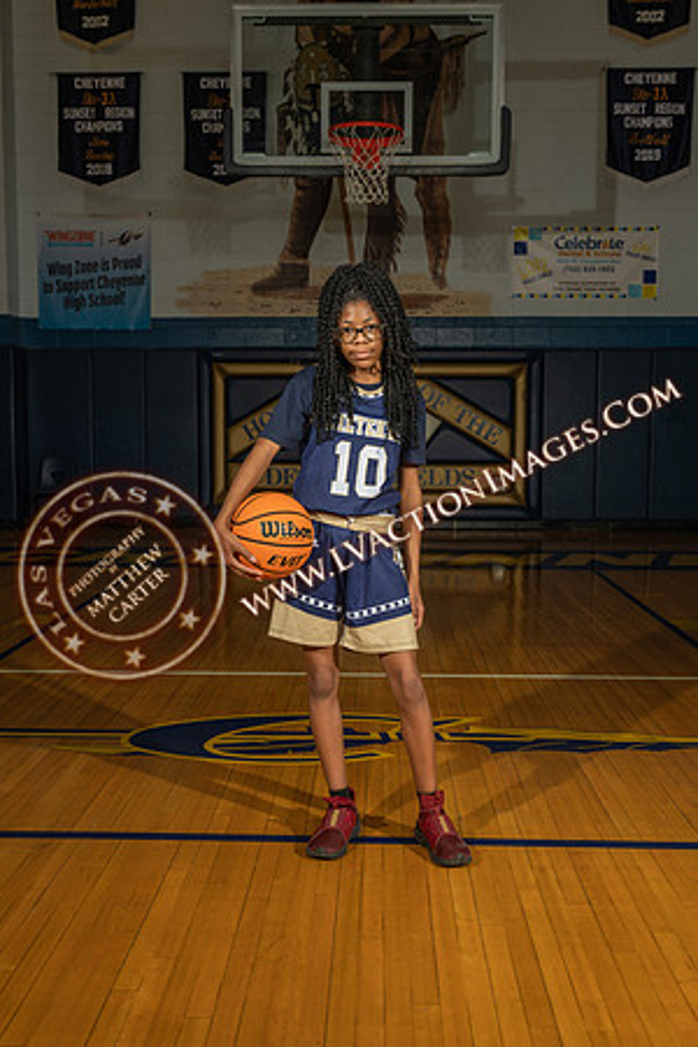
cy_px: 524
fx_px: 1105
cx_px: 349
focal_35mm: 38
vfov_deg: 50.7
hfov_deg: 35.1
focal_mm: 38
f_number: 7.1
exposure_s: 1/200
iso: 160
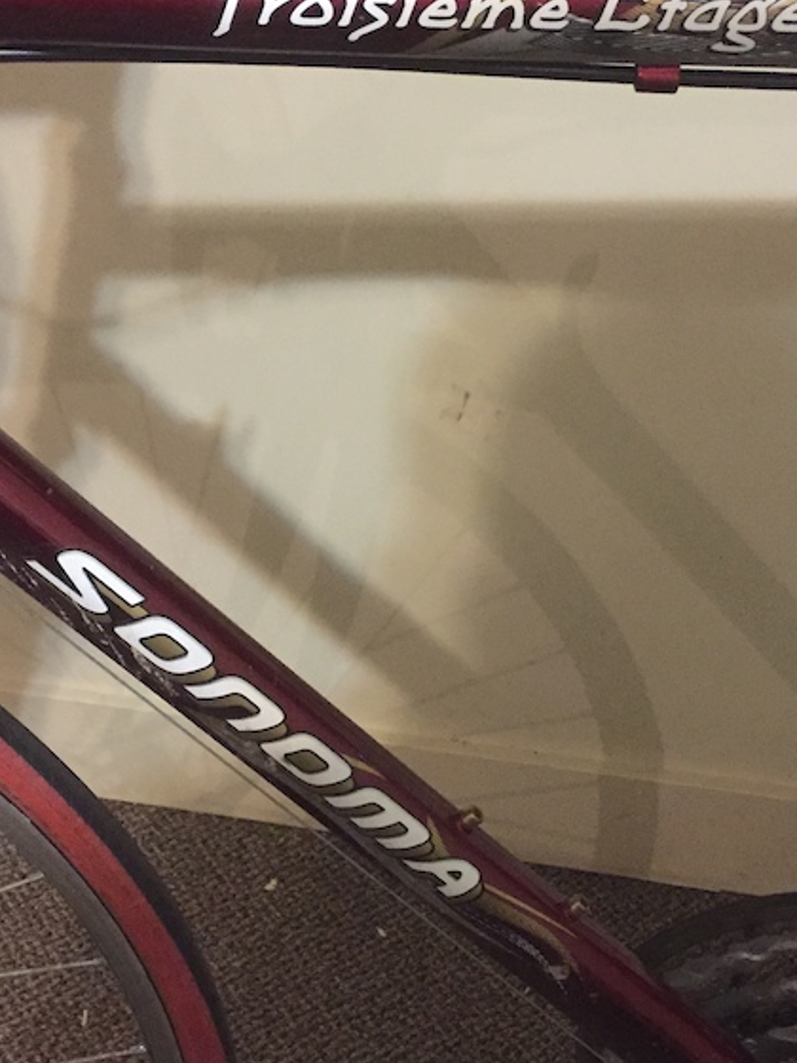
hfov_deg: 27.5
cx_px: 457
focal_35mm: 53
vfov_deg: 36.2
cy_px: 549
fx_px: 1627
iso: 400
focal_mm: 4.15
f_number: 2.2
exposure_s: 1/15
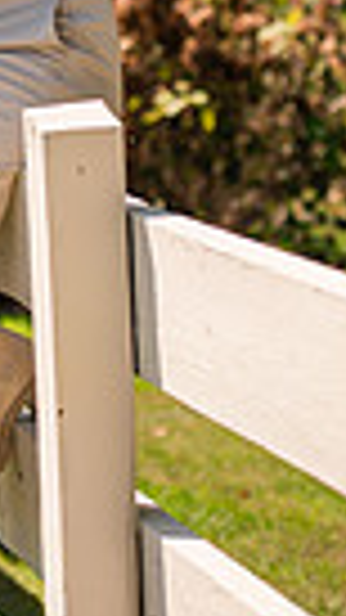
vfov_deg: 9.0
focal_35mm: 240
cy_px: 81
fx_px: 3917
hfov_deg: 5.0
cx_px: -121
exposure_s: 1/4000
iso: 200
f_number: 3.2
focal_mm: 70
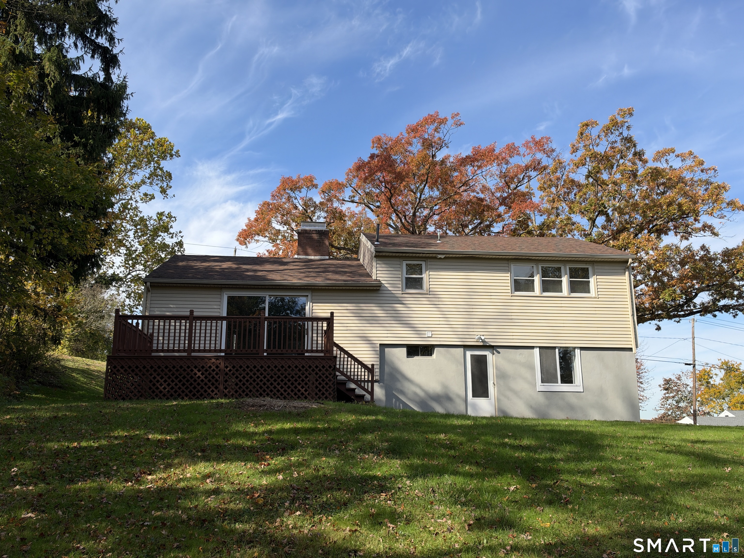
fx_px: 645
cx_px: 372
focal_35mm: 30
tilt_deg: +12.7
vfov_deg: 46.8
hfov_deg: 60.0
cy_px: 279
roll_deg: +0.5
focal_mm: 6.93
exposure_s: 1/2273
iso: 64
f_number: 1.8
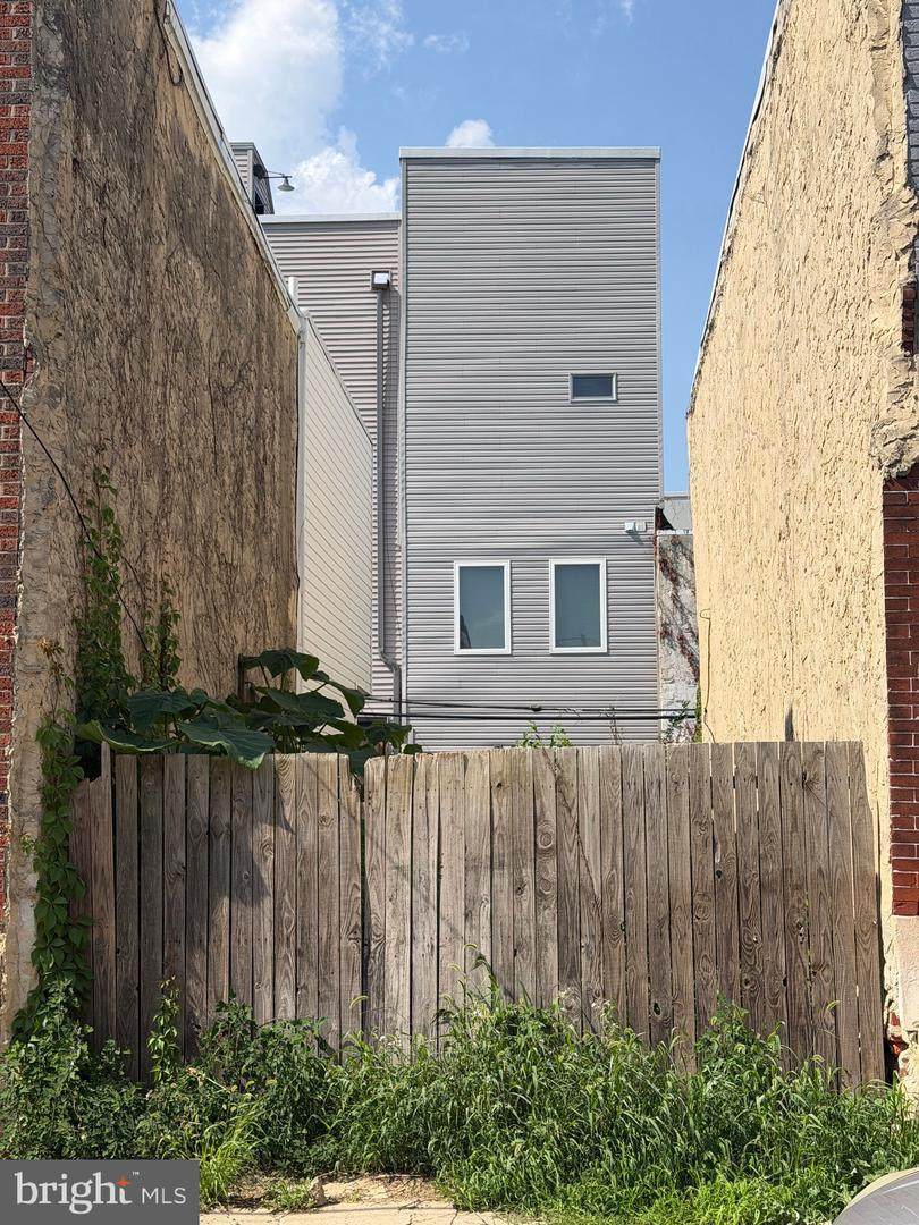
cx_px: 460
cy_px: 612
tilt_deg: +7.7
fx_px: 1699
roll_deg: -0.3
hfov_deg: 30.3
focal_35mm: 48
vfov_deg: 39.7
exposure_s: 1/4587
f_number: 1.78
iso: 64
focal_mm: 6.76
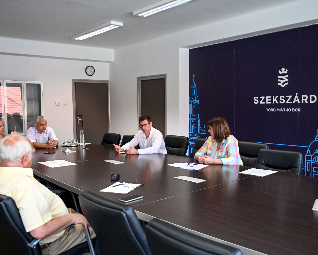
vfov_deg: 42.2
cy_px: 128
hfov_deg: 51.5
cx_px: 154
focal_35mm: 35
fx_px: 329
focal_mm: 31
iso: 1600
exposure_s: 1/640
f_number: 3.2
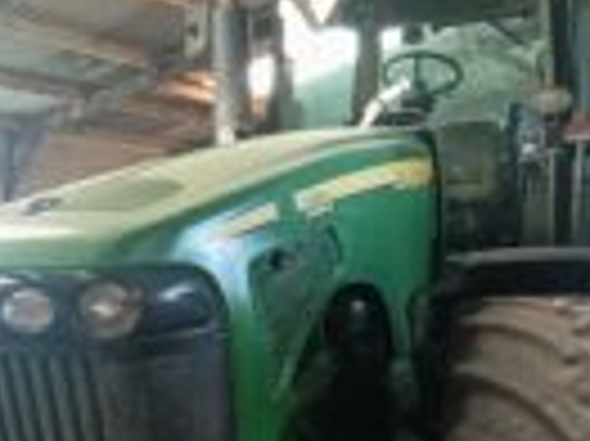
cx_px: 158
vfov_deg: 28.8
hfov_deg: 38.1
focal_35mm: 49
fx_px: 834
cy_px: 374
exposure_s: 1/50
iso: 400
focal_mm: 1.65
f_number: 2.2
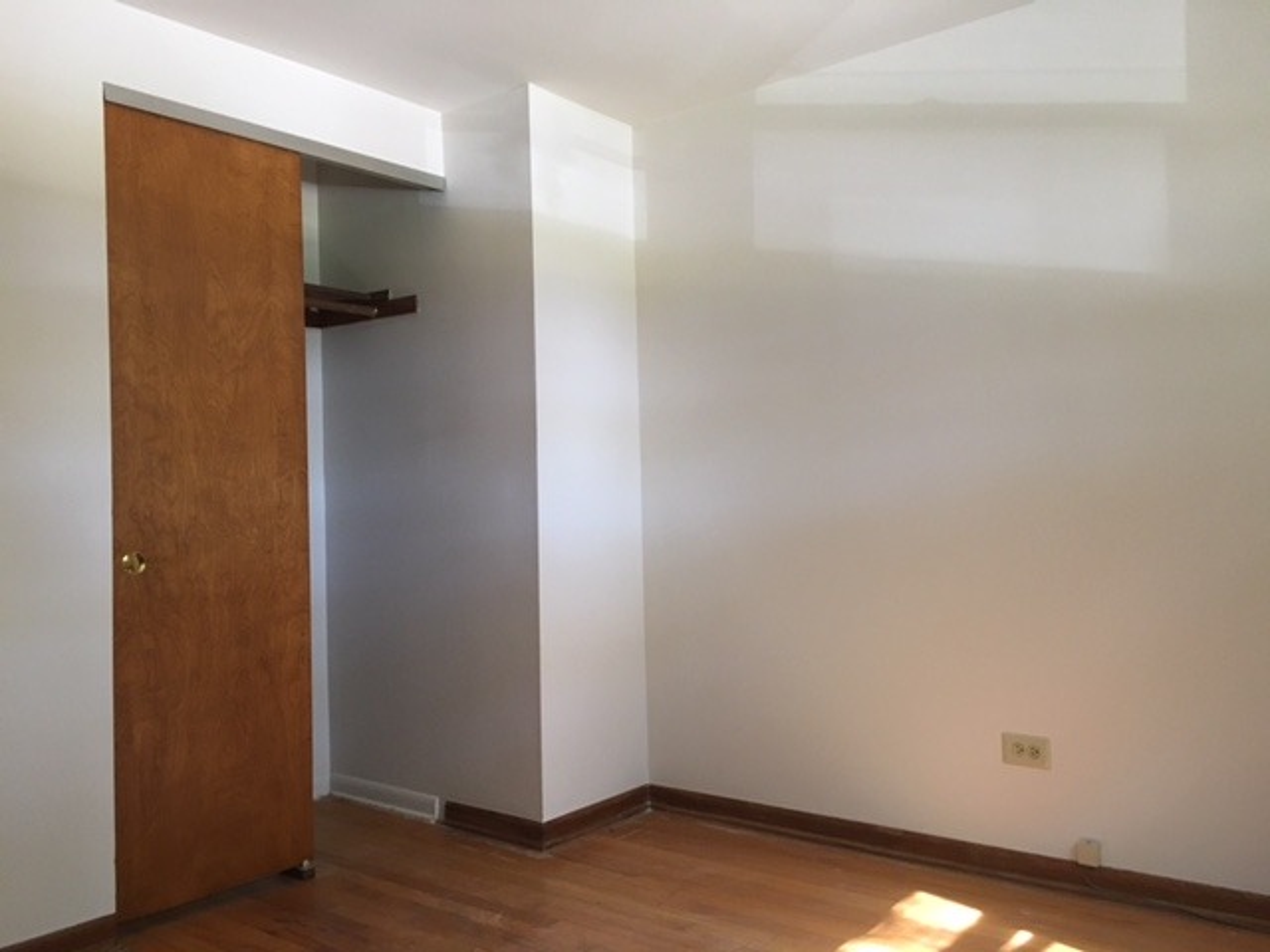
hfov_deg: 61.7
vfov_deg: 48.2
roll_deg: +0.9
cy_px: 476
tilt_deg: +1.0
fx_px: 1064
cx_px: 635
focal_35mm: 29
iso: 125
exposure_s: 1/30
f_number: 2.2
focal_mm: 4.15
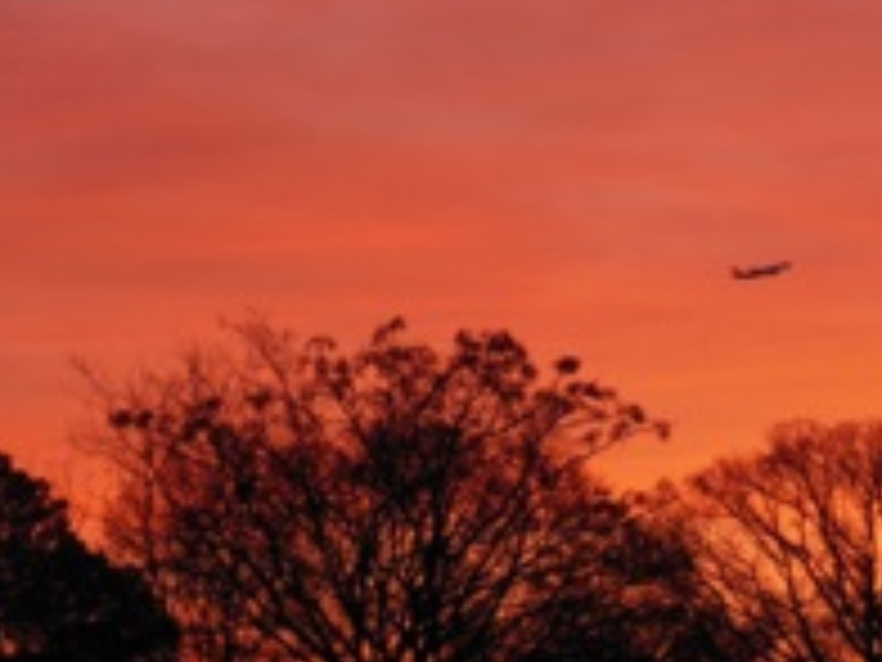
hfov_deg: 9.3
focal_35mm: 213
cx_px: 454
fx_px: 5427
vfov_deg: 7.0
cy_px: 43
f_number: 5.6
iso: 125
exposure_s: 1/30
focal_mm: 16.5
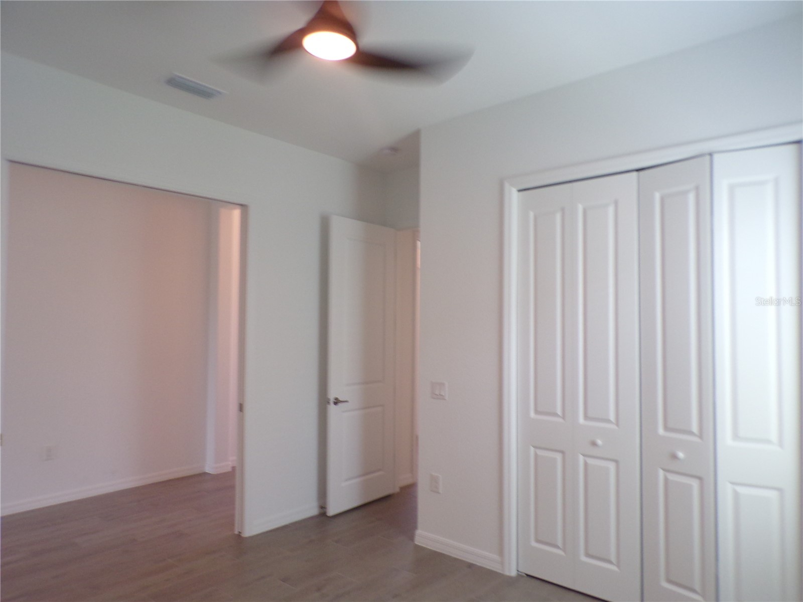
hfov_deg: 71.6
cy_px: 301
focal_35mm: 24
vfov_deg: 56.8
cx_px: 402
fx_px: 557
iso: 176
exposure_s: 1/34
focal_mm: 4.3
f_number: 3
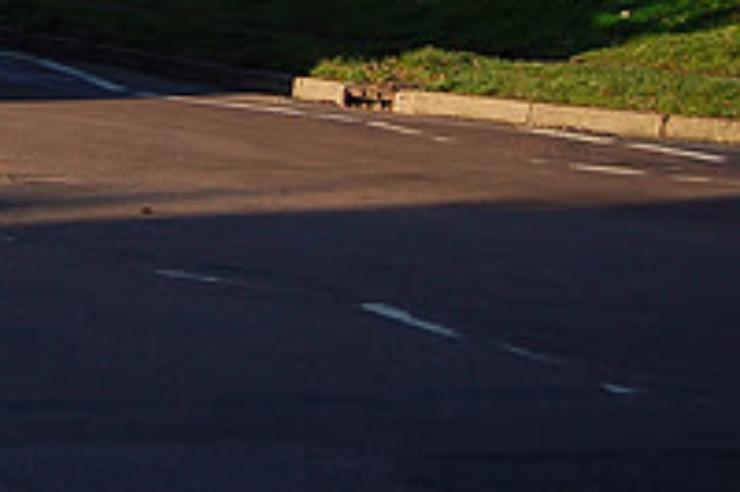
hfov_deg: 11.4
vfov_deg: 7.8
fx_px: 3574
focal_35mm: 174
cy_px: -172
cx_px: -311
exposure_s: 1/1000
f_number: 5
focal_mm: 40
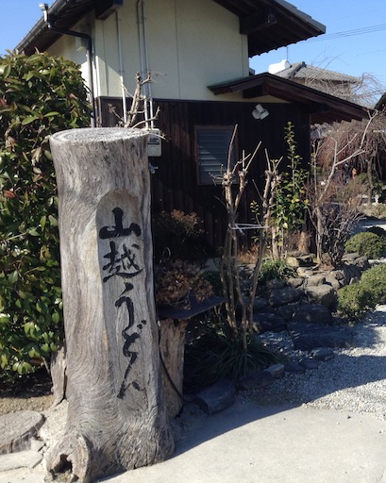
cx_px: 304
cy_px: 243
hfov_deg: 33.2
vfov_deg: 42.0
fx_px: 629
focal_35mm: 44
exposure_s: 1/752
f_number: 2.4
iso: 25
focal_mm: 3.3
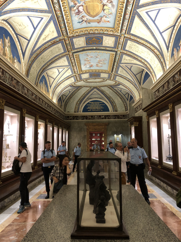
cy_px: 121
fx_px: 195
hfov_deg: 49.7
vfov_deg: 63.4
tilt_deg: +6.3
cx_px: 90
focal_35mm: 28
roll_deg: +1.0
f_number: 1.8
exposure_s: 1/17
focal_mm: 4
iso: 64
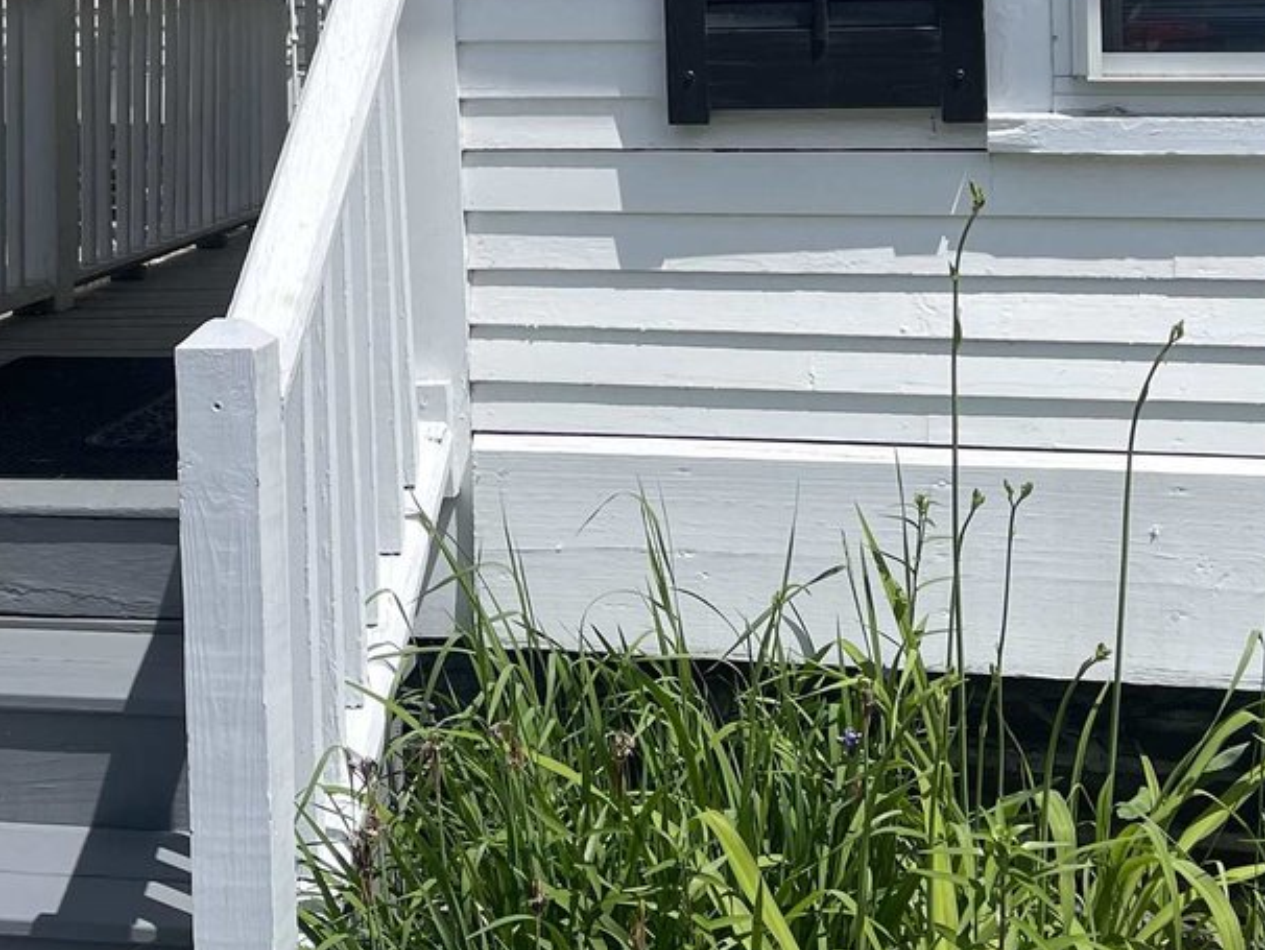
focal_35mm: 66
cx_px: 294
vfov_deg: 21.2
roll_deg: +1.4
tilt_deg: +1.8
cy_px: -81
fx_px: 2413
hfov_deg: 28.9
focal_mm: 5.1
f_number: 1.6
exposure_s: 1/5128
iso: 32
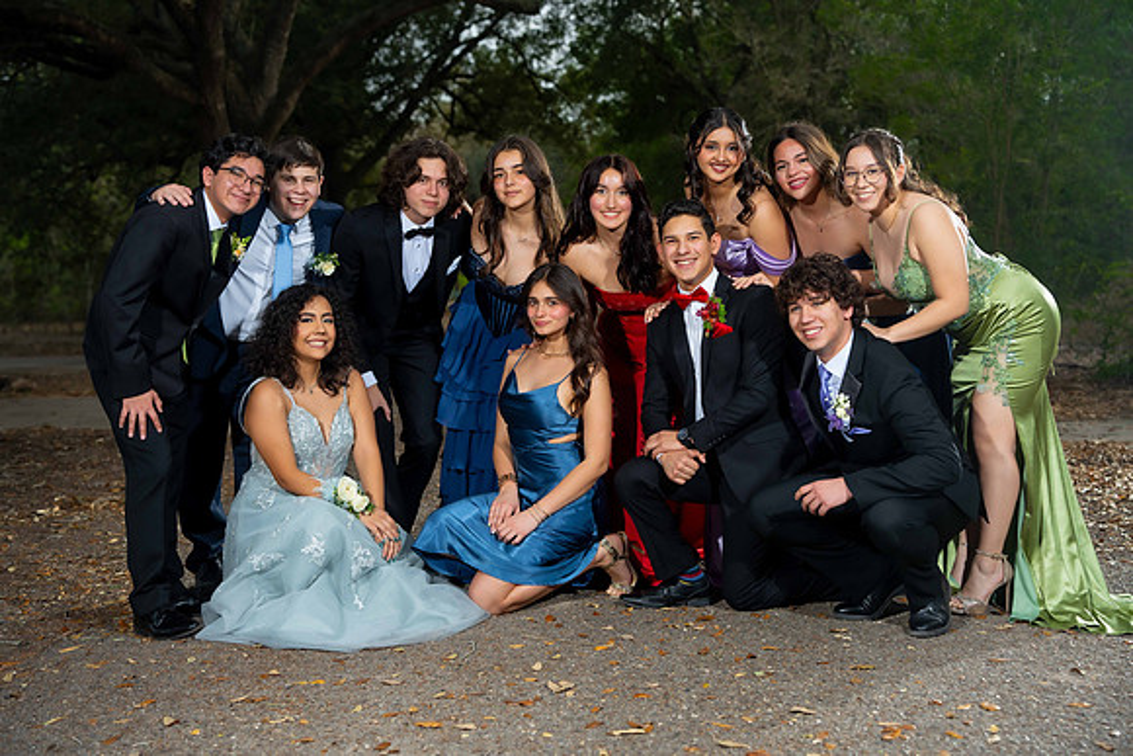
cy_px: 378
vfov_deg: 27.5
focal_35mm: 49
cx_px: 566
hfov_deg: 40.3
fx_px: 1542
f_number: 3.2
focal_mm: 49
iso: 200
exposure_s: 1/200
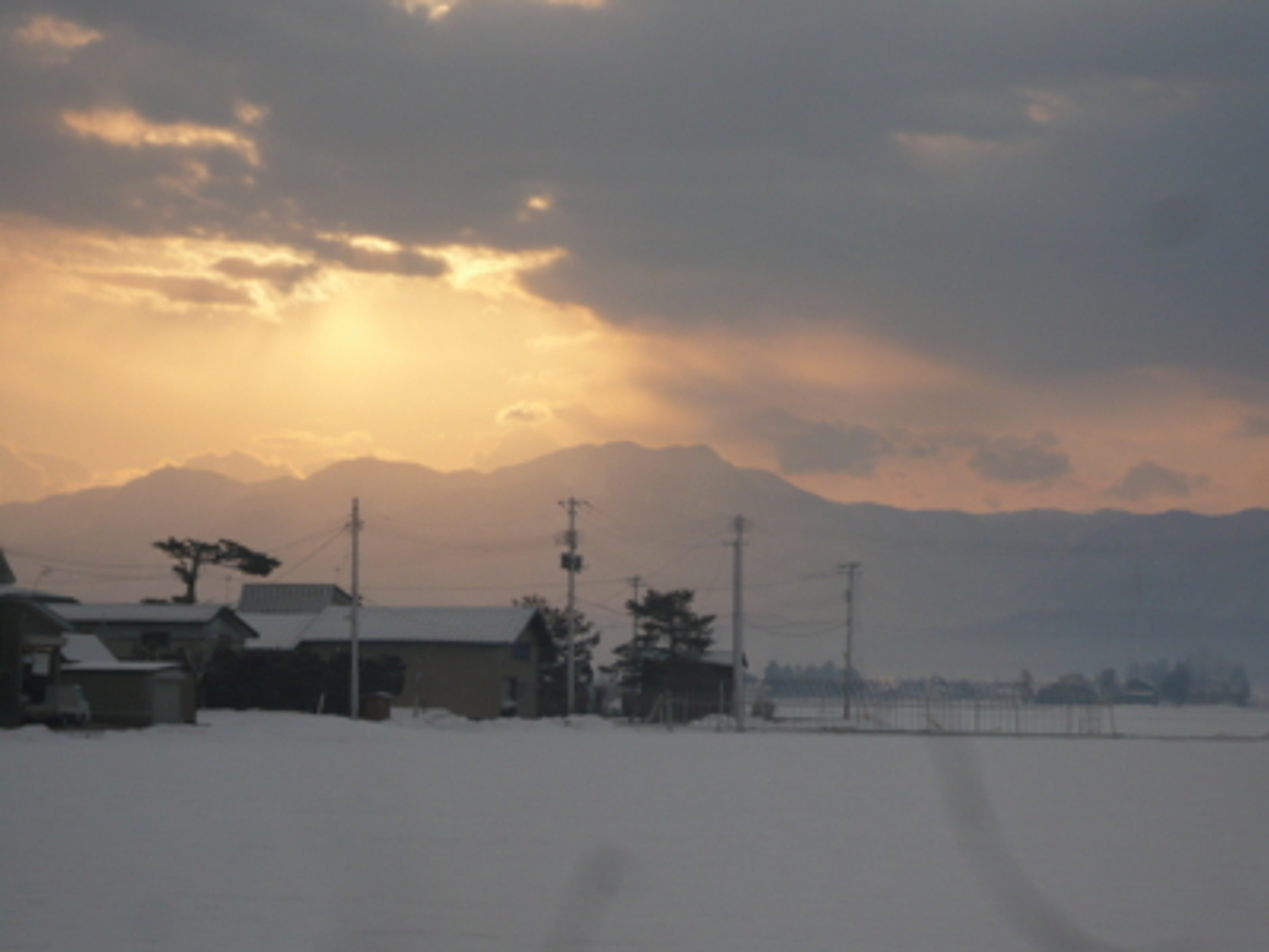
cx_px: 634
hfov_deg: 19.6
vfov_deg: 14.8
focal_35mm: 100
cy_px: 476
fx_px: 3666
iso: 100
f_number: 5.6
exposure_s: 1/320
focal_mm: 16.4
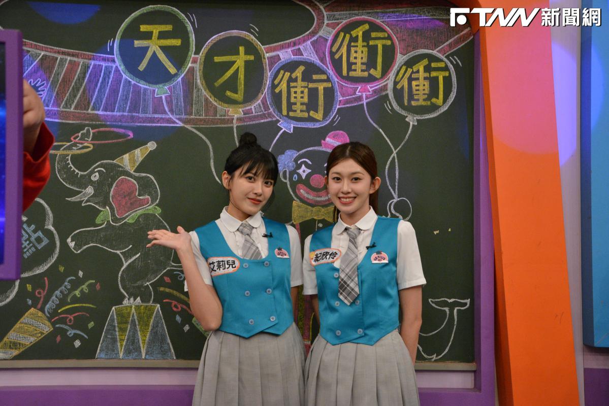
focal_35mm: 42
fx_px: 711
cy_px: 203
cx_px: 304
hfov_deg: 46.4
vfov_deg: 31.9
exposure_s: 1/320
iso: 3200
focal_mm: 28
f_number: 5.6
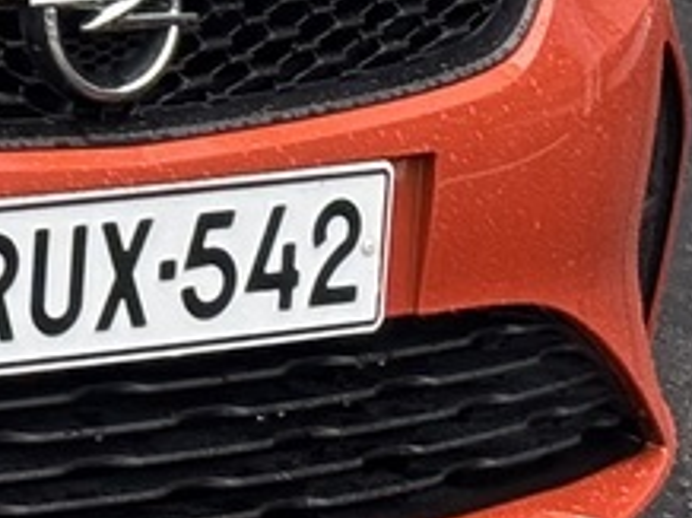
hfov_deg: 5.6
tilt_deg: -5.1
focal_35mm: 344
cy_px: -451
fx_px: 6869
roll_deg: -1.6
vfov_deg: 4.3
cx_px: -895
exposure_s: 1/121
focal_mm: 5.96
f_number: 1.6
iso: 32
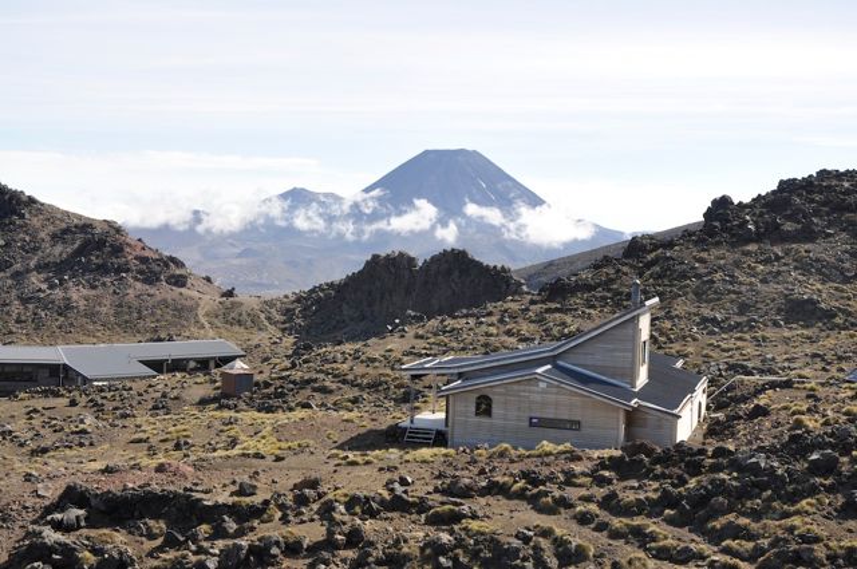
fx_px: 1355
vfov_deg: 23.7
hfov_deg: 35.1
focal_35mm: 57
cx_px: 428
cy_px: 284
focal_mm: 38
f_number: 9
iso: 200
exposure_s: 1/320
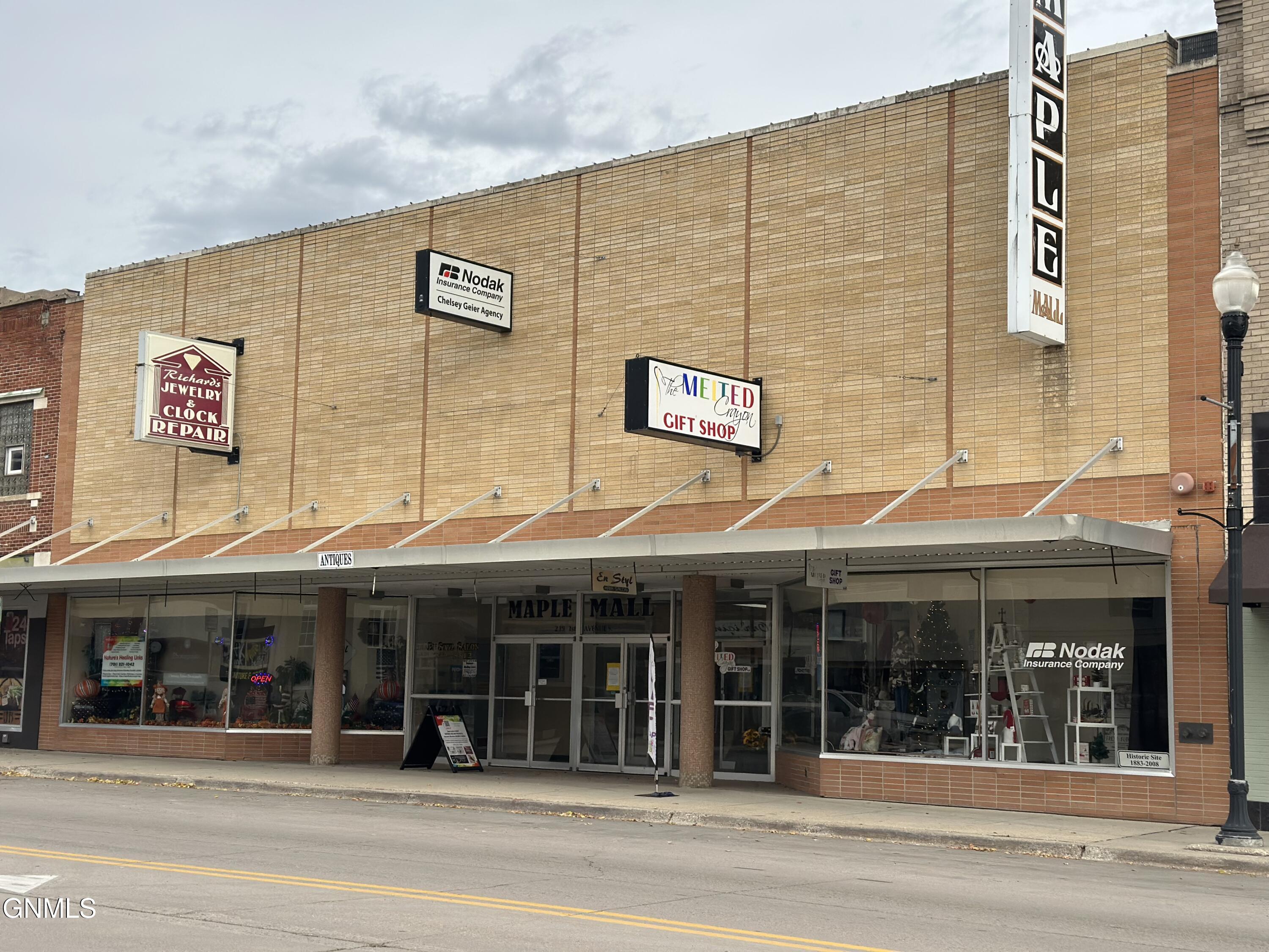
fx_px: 1760
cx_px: 634
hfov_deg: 39.7
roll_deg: -1.2
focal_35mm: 48
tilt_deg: +7.1
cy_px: 476
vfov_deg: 30.3
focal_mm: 6.86
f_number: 1.78
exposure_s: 1/2532
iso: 100
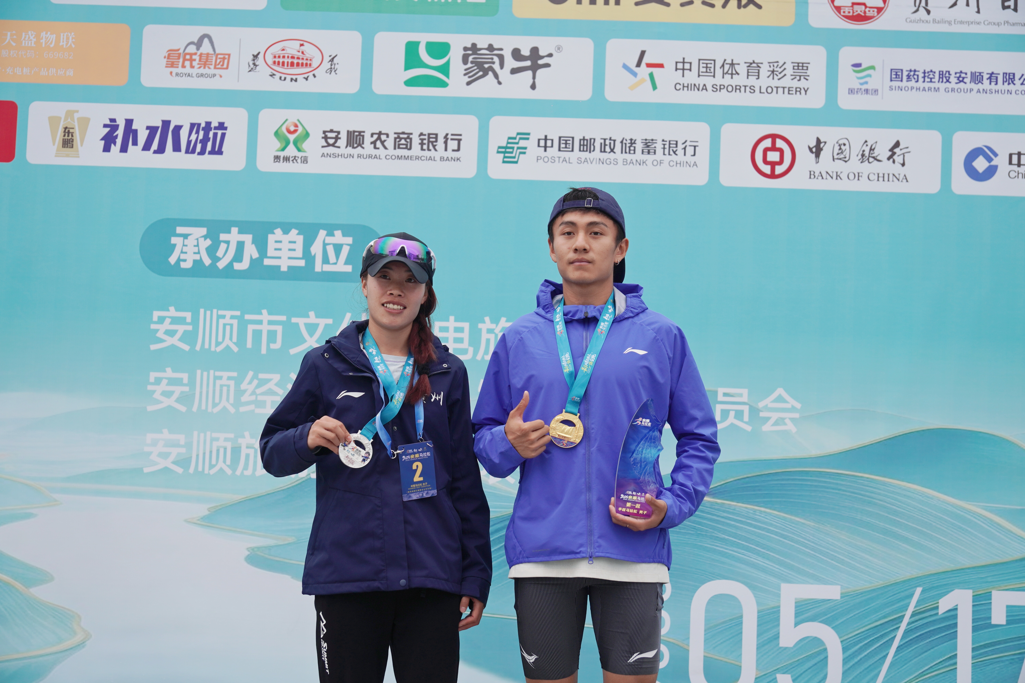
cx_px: 512
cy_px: 342
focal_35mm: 57
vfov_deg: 23.8
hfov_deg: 35.1
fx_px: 1623
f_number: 3.5
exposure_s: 1/320
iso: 100
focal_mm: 38
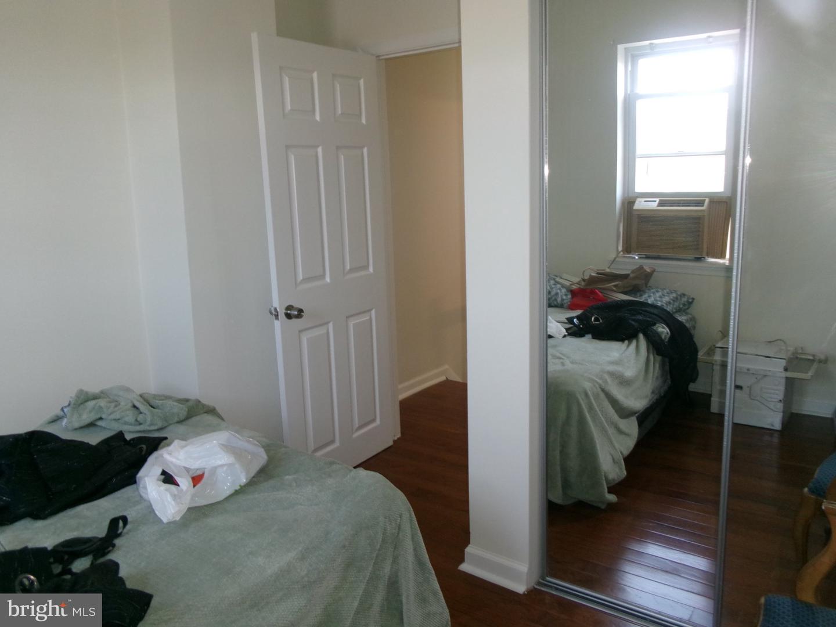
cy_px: 314
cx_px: 418
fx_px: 676
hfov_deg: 63.4
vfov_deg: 49.7
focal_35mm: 28
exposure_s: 1/34
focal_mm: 5.1
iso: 200
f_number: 3.9
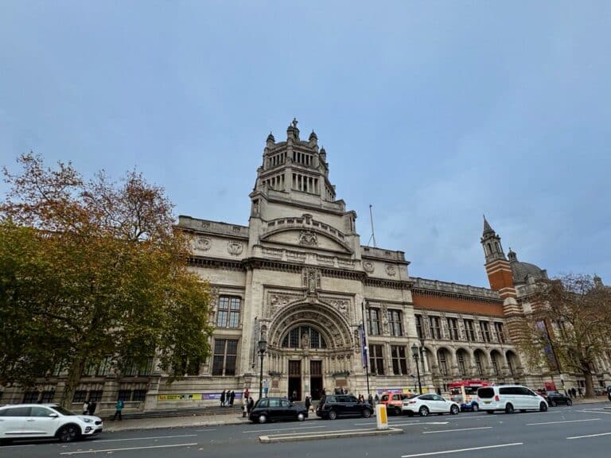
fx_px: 247
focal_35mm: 14
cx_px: 306
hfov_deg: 102.1
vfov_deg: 85.7
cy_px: 229
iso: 40
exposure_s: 1/495
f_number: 2.2
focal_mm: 2.22
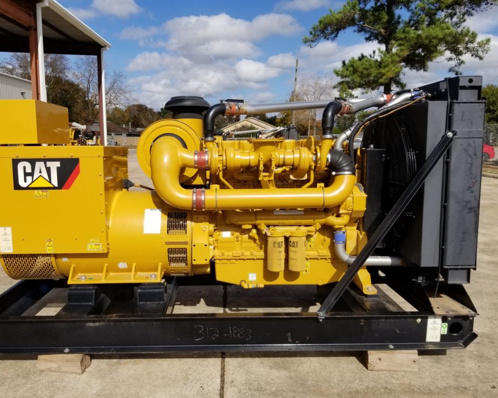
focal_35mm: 28
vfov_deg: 51.5
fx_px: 413
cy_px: 202
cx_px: 228
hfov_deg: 62.1
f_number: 1.7
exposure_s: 1/4528
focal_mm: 4.25
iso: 50
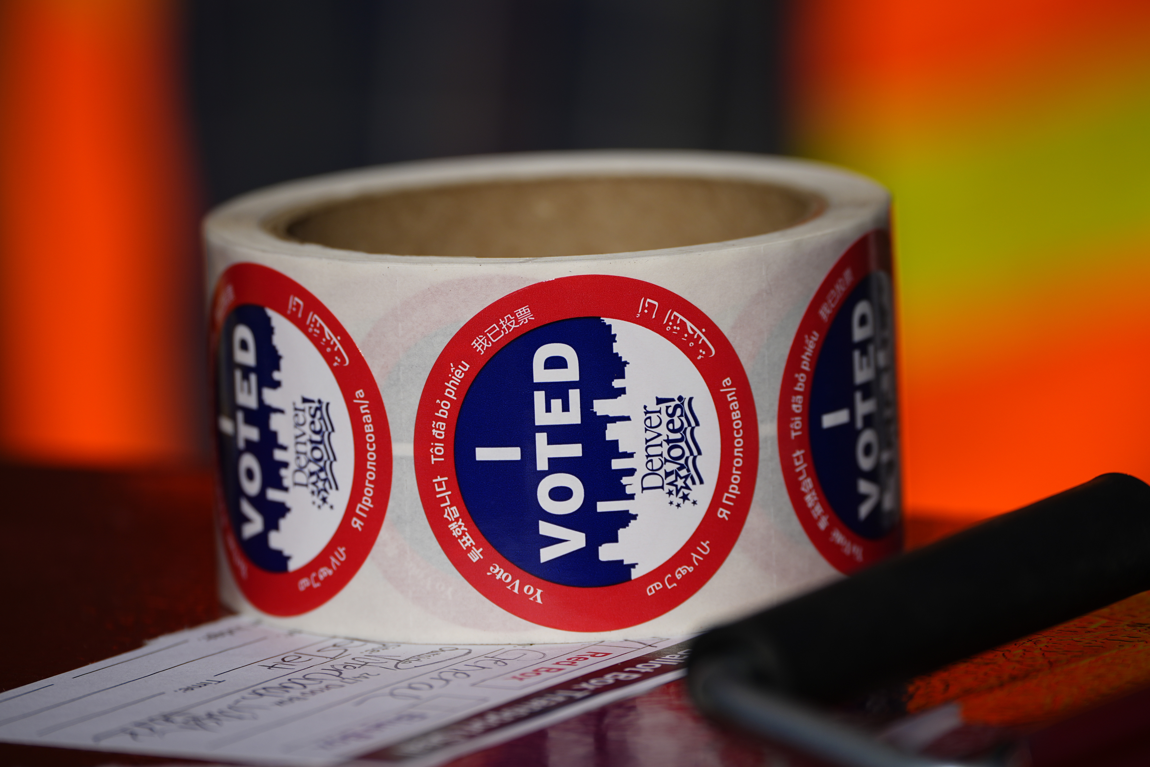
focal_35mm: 377
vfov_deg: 3.6
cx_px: 575
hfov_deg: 5.5
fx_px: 12042
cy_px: 384
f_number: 5.6
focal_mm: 377
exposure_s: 1/3200
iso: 200
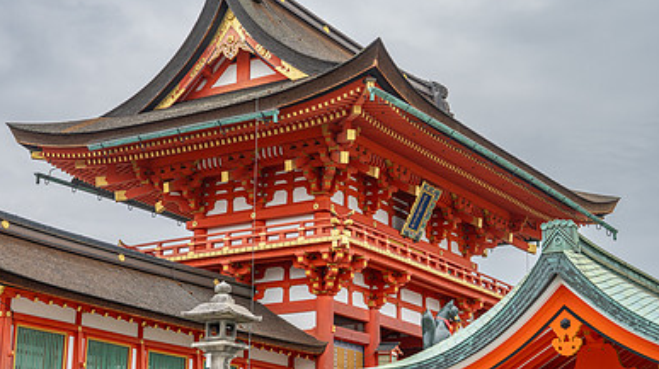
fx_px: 1187
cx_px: 292
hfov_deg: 31.0
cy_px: 117
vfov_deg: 17.6
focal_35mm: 68
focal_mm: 43
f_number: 4
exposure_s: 1/500
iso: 90
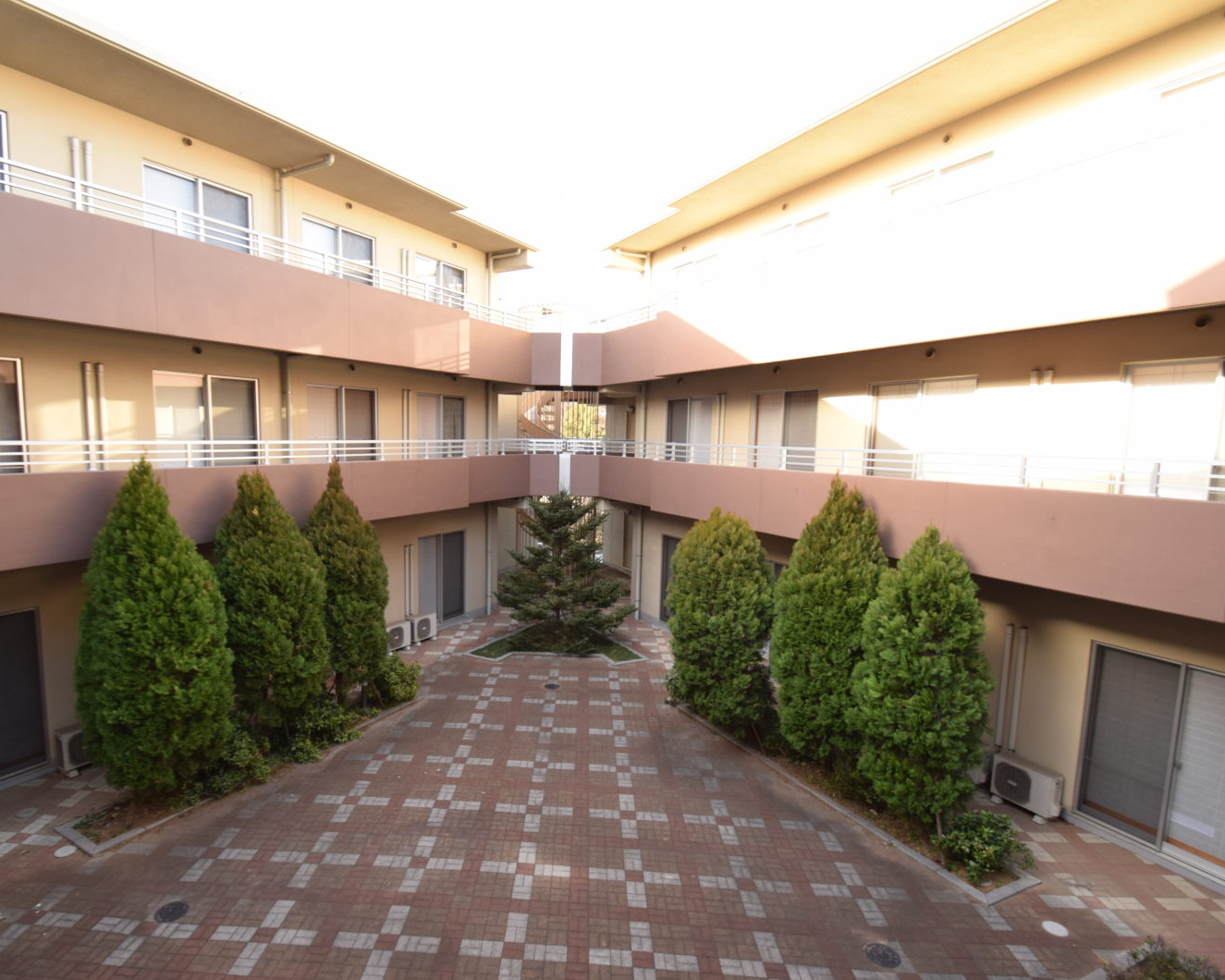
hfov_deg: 89.1
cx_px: 527
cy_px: 491
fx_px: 616
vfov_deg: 77.0
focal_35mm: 17
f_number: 5.6
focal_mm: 10
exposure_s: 1/125
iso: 360
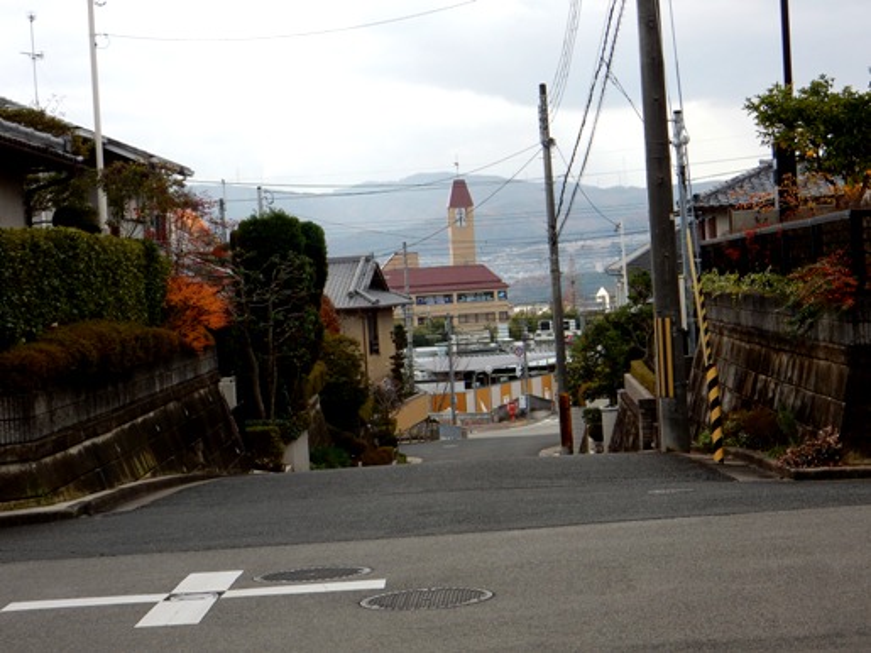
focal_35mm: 84
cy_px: 326
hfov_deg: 23.3
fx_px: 2113
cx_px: 436
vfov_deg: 17.6
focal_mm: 14.9
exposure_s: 1/320
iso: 125
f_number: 5
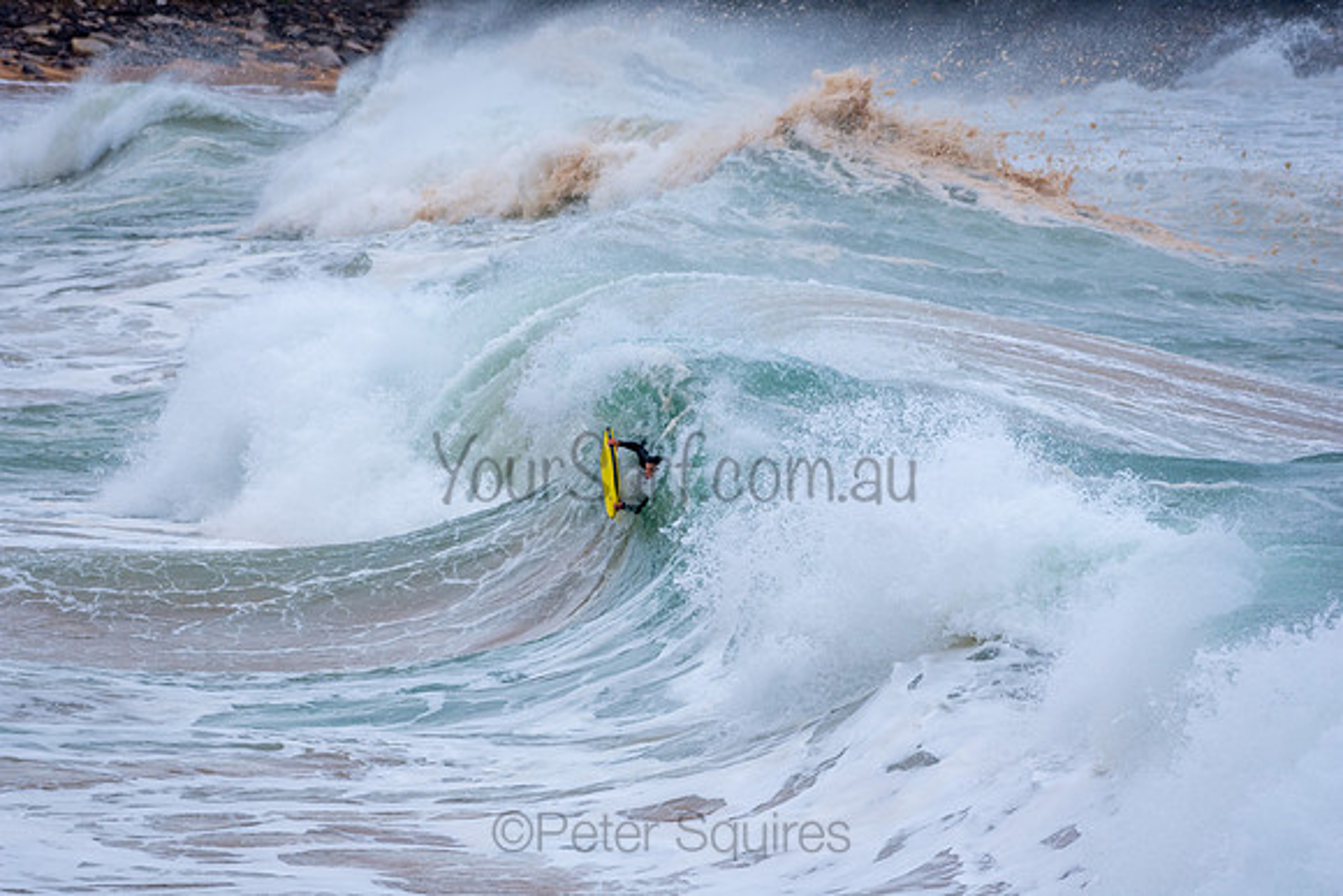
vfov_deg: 3.7
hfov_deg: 5.5
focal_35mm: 375
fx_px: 13992
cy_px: 448
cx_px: 672
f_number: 5.6
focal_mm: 250
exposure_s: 1/1000
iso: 280
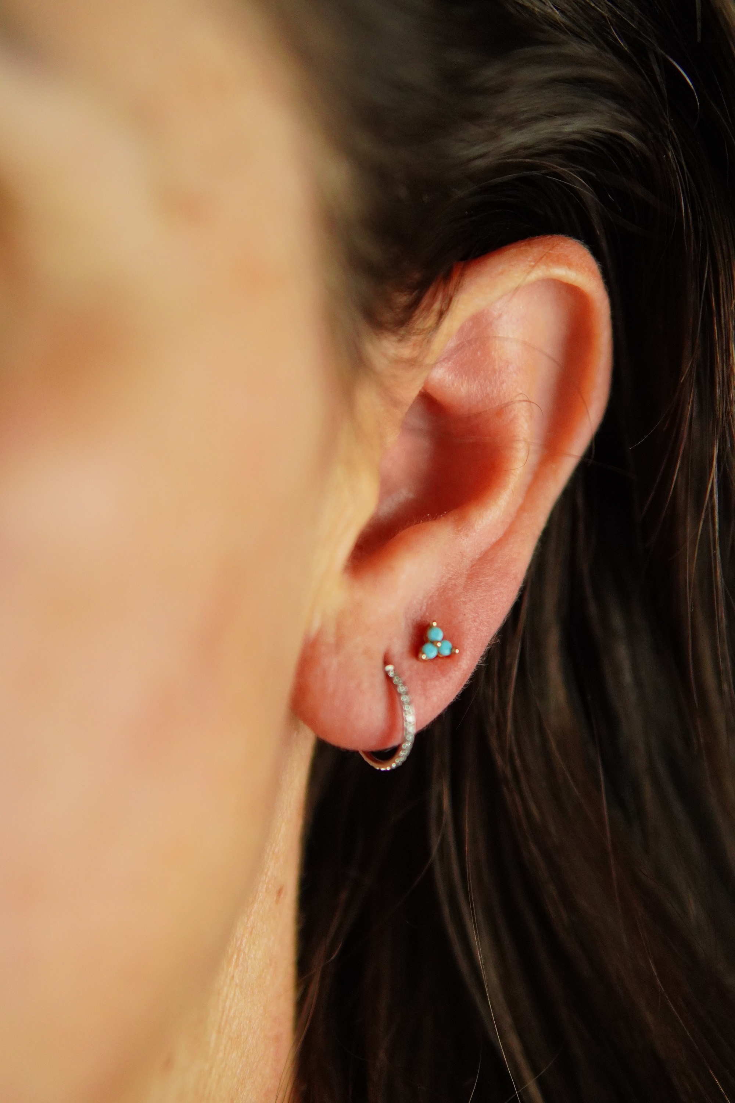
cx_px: 368
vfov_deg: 27.0
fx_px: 2297
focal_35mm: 75
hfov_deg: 18.2
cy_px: 552
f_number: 2
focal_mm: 50
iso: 1600
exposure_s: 1/1250
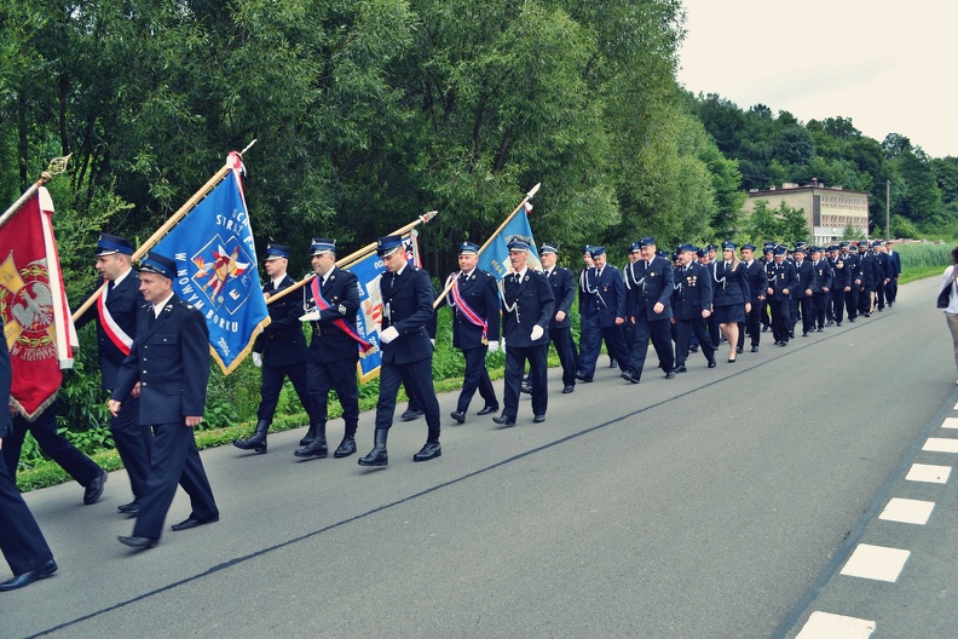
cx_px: 479
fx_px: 798
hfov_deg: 61.9
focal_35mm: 30
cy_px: 320
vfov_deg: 43.6
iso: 110
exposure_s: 1/125
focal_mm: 20
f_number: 5.6
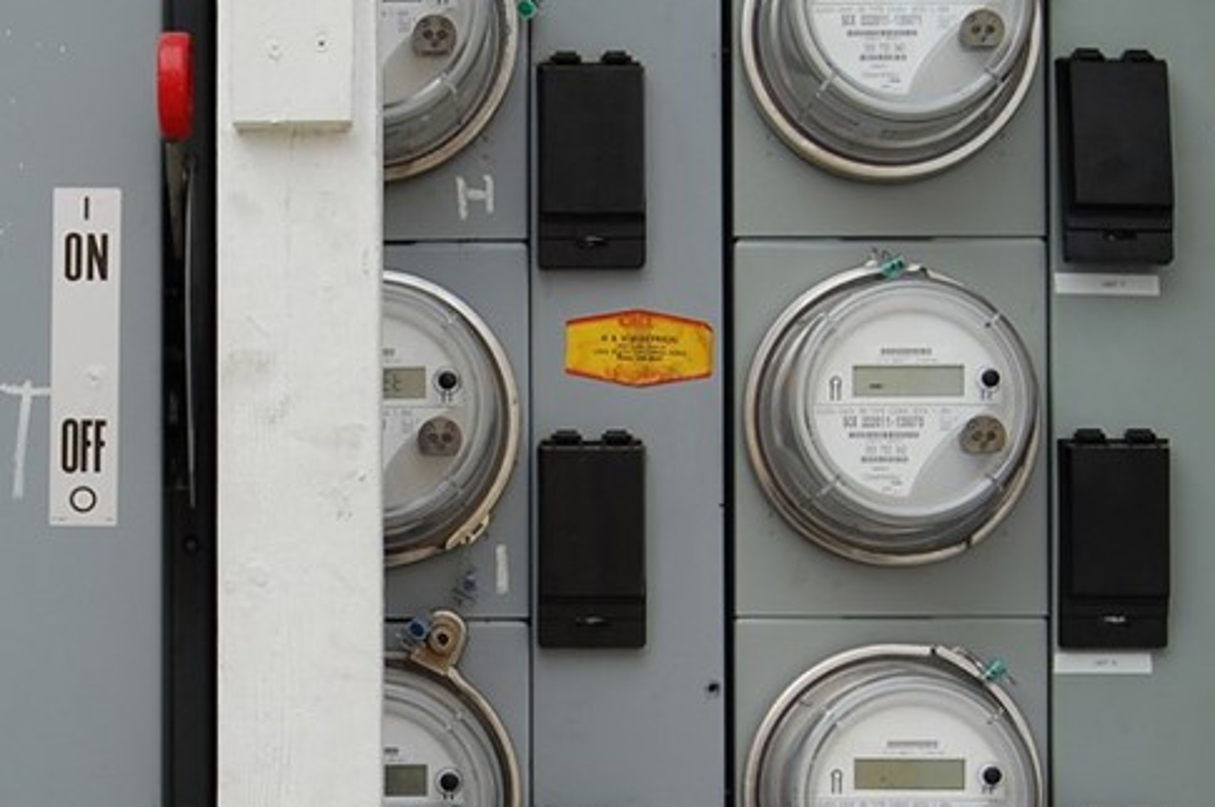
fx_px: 3202
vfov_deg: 14.2
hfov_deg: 21.3
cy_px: 693
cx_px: 316
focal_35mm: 95
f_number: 8
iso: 200
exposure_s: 1/250
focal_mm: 30
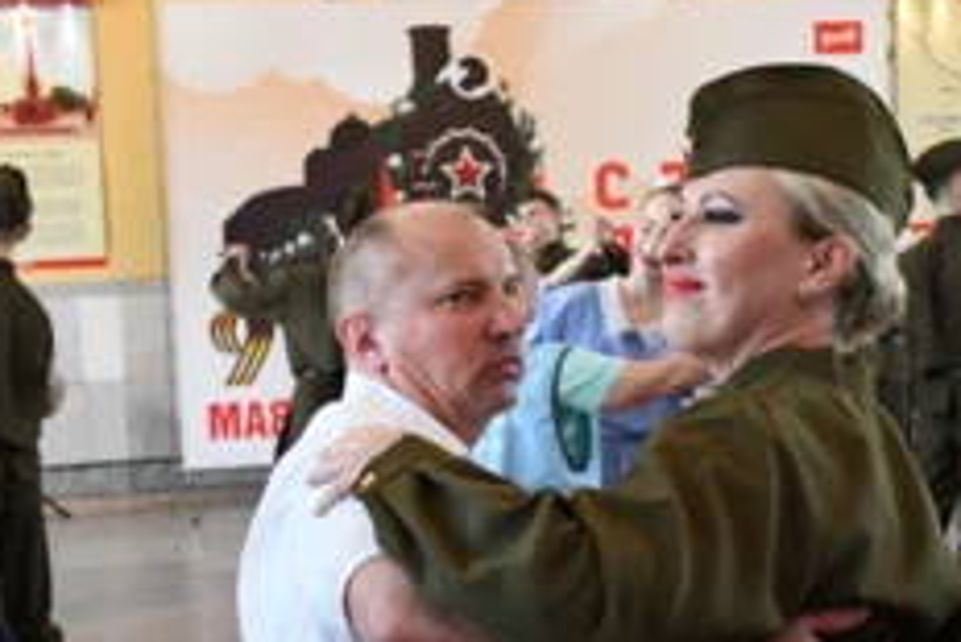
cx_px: 402
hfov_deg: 32.3
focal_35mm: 62
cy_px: 474
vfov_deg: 21.8
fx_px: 1656
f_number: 5
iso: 4000
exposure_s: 1/100
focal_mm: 24
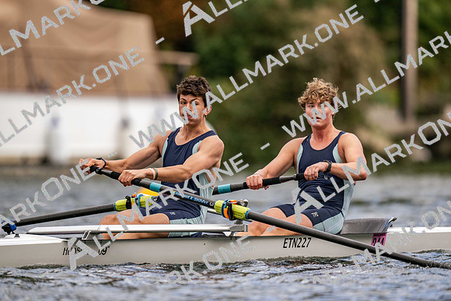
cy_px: 150
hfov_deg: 3.4
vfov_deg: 2.3
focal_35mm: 600
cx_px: 226
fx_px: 7522
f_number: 4
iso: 400
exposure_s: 1/2500
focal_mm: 600
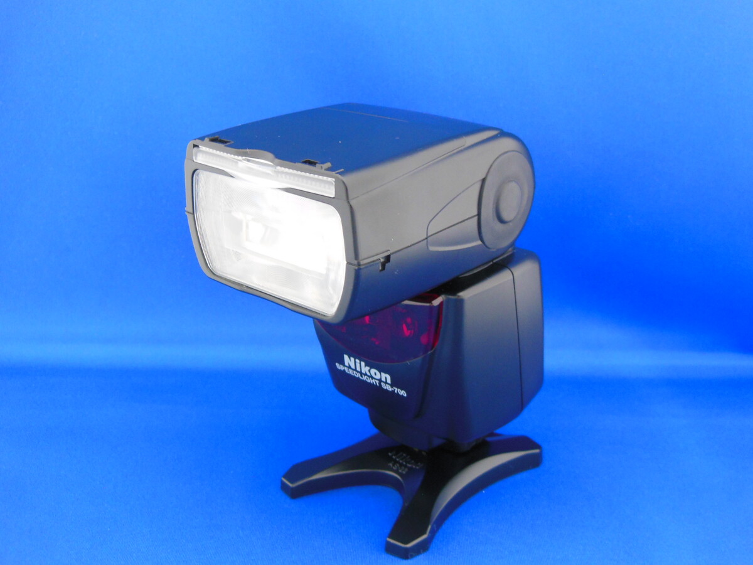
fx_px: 979
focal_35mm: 45
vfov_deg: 32.2
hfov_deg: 42.1
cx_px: 376
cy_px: 282
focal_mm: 8
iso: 400
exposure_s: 1/8
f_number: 4.4
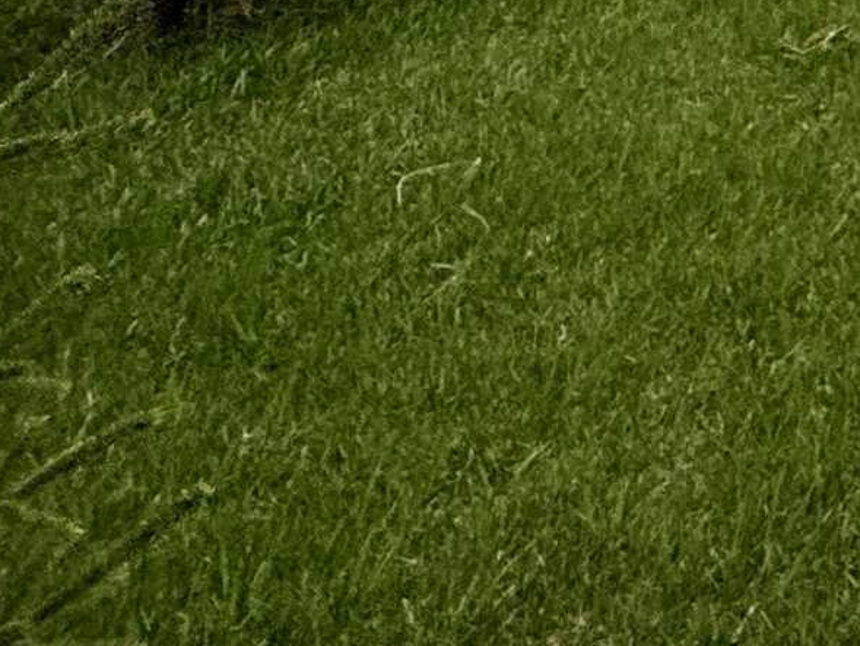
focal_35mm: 73
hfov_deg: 15.3
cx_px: 2041
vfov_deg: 15.2
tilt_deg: +2.0
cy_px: -734
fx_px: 1814
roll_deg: -1.5
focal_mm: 2.22
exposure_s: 1/1832
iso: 50
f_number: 2.2
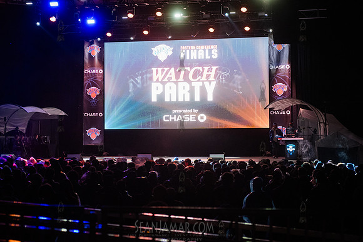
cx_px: 182
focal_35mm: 81
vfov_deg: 16.9
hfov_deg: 25.1
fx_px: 814
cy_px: 121
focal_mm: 80
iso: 6400
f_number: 4
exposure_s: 1/640
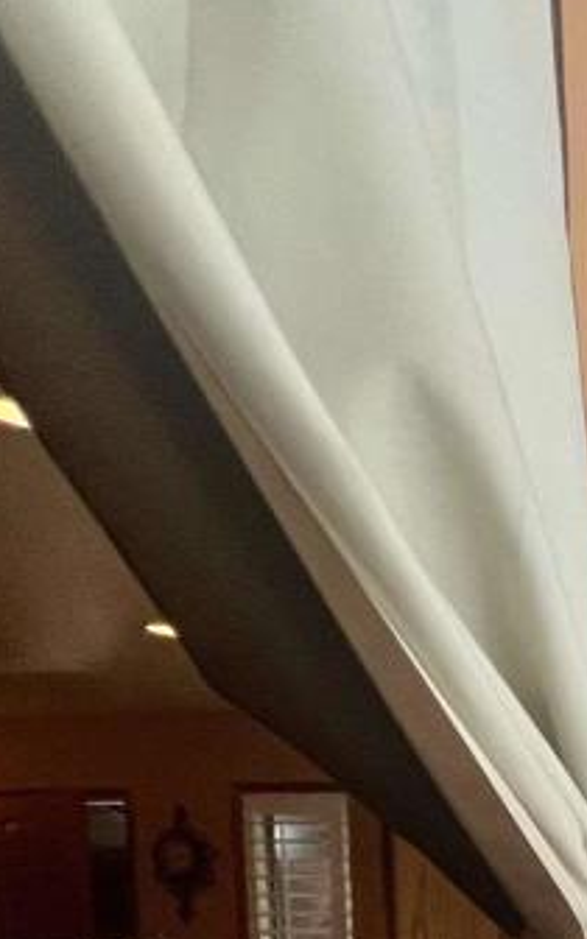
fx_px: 1075
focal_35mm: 42
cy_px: 1045
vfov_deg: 38.6
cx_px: 1235
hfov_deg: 17.9
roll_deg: +0.6
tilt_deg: -4.4
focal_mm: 1.57
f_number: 1.8
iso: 200
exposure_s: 1/120
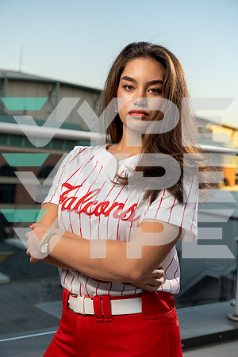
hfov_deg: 25.1
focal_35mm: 54
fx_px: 535
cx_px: 119
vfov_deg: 36.9
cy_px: 178
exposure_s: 1/250
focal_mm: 54
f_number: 5.6
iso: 100
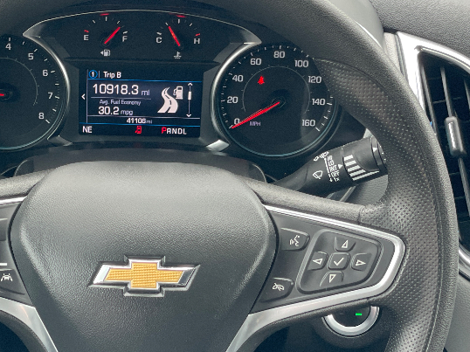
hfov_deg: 19.8
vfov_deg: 14.9
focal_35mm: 99
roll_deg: -2.8
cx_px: 154
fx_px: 1344
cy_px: 262
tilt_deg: -33.2
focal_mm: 6
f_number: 2
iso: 80
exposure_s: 1/99
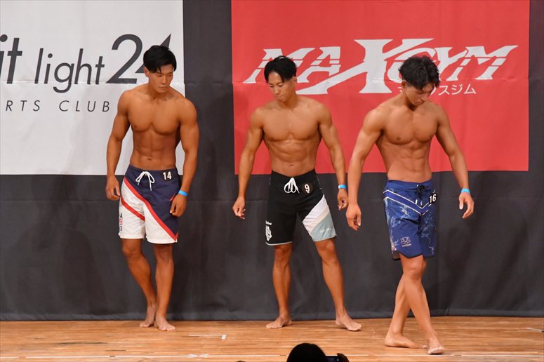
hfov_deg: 7.6
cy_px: 181
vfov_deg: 5.1
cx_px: 272
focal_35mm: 270
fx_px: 4078
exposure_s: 1/400
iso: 10000
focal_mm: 180
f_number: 5.6
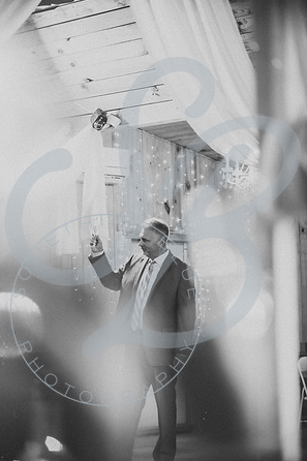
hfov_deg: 12.9
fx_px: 1357
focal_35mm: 106
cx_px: 153
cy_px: 232
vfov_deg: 19.3
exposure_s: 1/200
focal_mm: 105
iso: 1000
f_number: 2.8
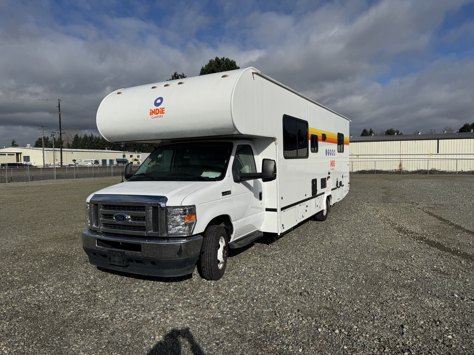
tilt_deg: -3.5
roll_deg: +0.4
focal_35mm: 24
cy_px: 178
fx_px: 329
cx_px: 237
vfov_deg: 56.8
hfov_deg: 71.6
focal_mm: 6.76
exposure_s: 1/12346
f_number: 1.78
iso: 80
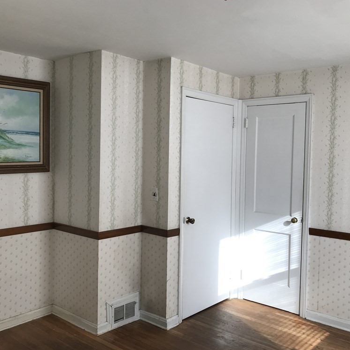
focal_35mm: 34
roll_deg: -1.3
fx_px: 389
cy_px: 173
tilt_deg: -1.2
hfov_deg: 48.4
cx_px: 180
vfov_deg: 48.4
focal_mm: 3.99
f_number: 1.8
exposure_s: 1/60
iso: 25
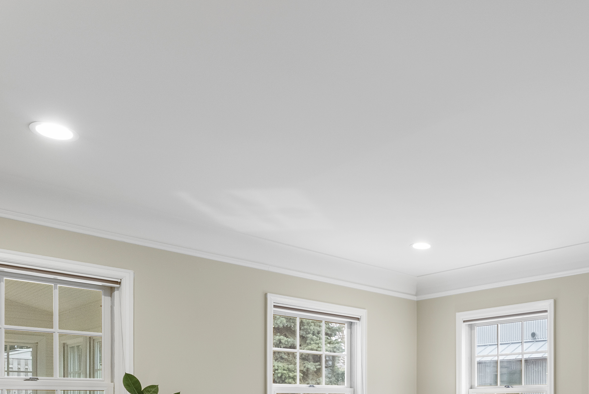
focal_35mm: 32
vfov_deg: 35.3
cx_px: 438
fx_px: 524
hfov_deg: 56.0
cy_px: 433
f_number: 9
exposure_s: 1/6
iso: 320
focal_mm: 14
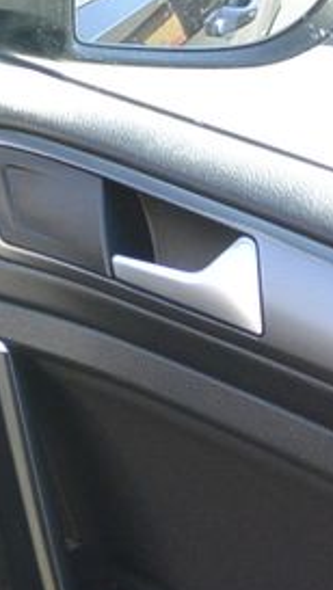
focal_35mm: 106
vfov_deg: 19.7
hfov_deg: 9.2
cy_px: 557
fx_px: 1660
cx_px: -662
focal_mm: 10
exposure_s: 1/125
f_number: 3.5
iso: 200
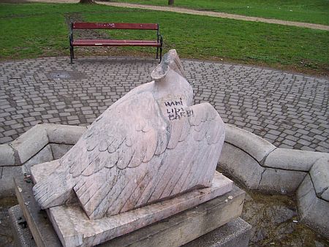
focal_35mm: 34
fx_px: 323
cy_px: 124
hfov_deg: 53.9
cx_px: 164
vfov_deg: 41.8
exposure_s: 1/180
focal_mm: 5.6
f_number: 2.7
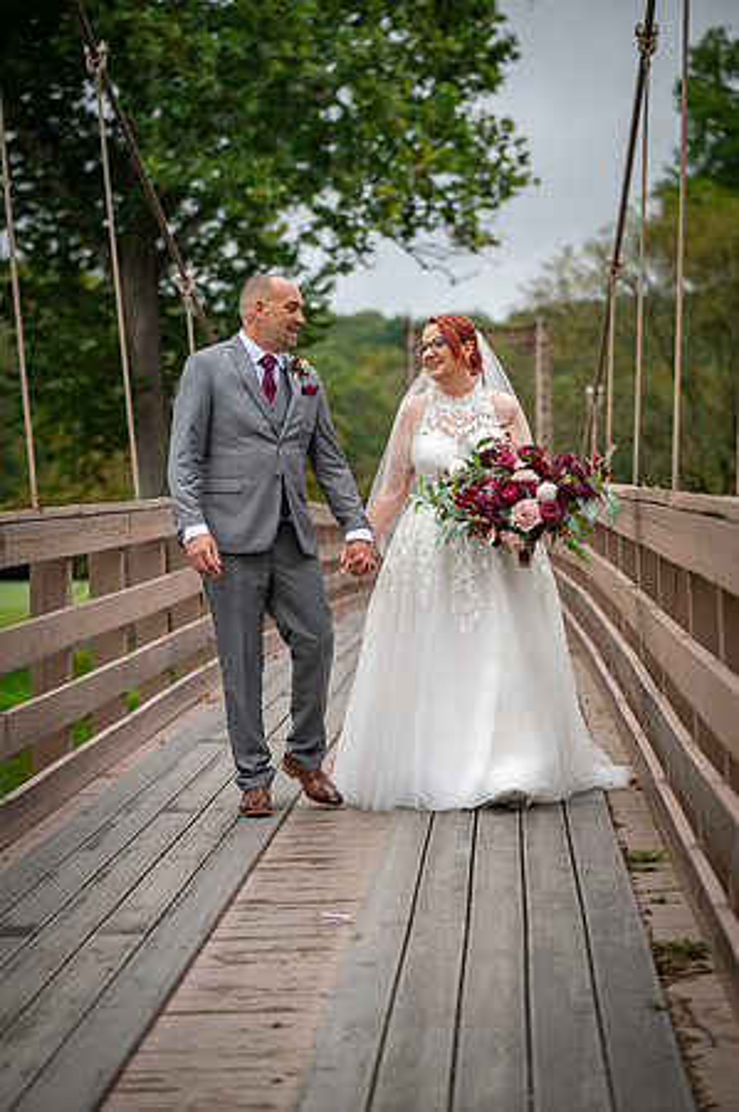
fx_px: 2777
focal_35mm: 90
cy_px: 556
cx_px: 370
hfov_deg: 15.2
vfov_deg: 22.6
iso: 80
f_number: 3.2
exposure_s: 1/125
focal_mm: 90
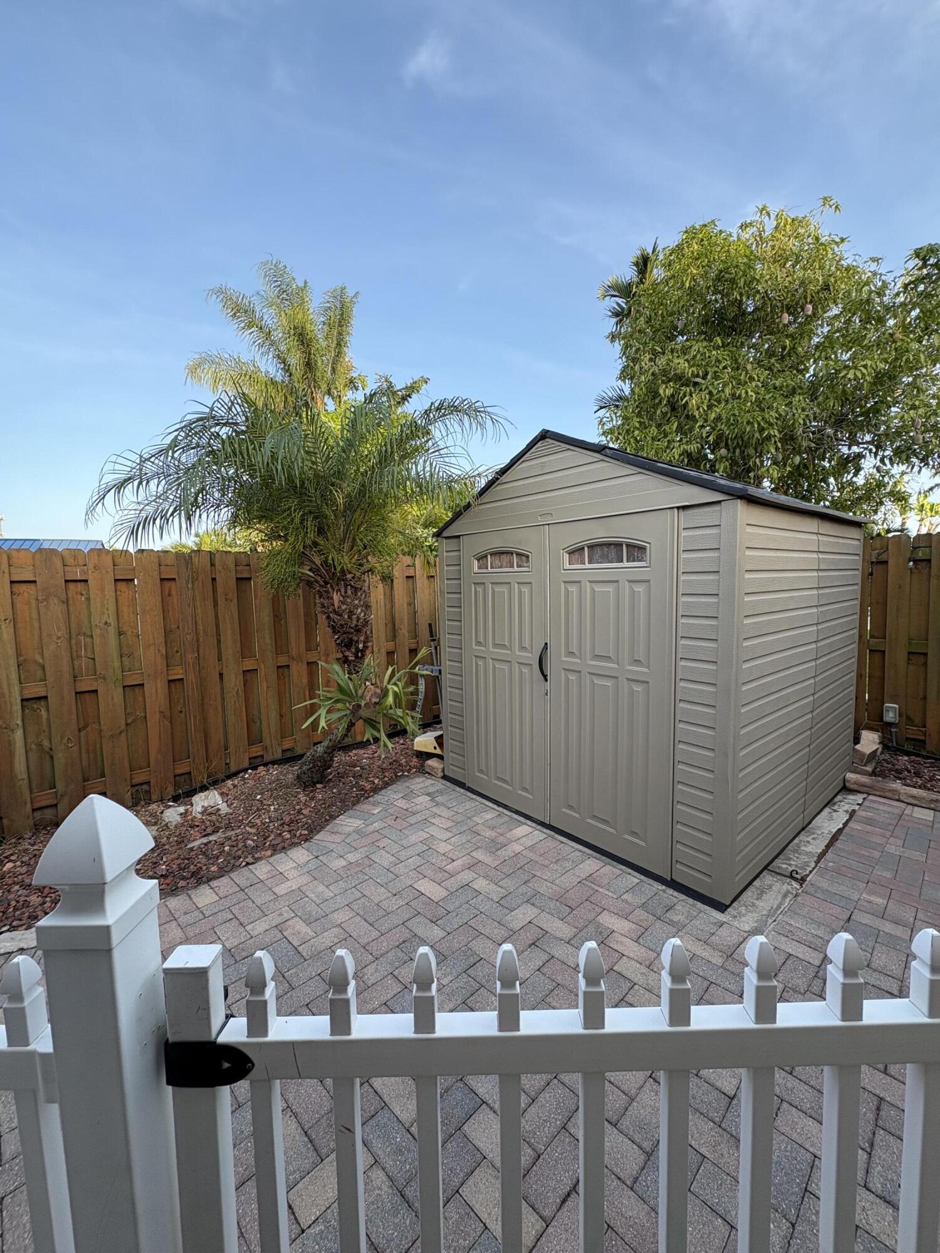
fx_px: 507
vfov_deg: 102.1
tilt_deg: -3.3
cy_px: 626
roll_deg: +1.5
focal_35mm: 14
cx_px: 470
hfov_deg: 85.7
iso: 64
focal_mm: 2.22
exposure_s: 1/190
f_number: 2.2
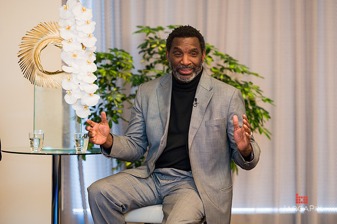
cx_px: 168
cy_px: 112
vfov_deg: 8.6
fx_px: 1497
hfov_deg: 12.8
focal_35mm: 160
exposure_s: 1/200
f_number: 3.2
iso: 800
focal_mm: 160
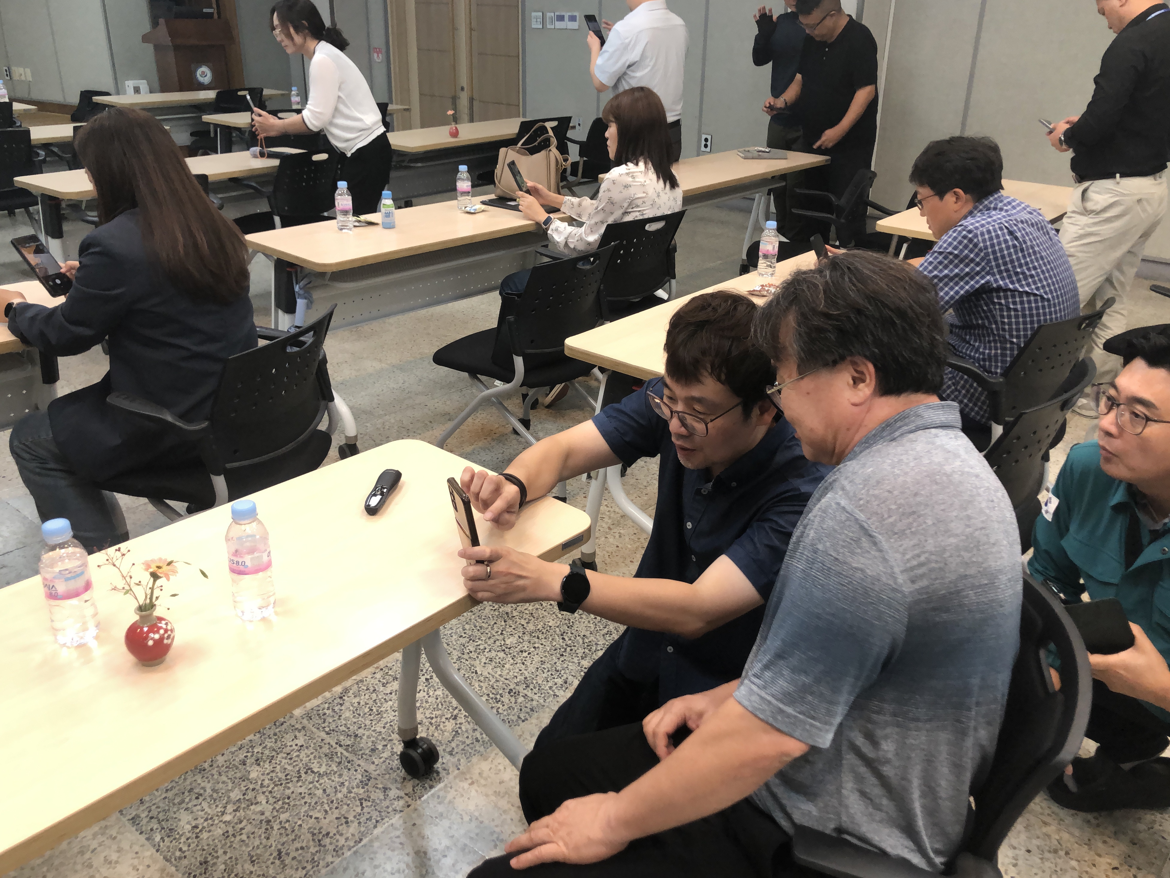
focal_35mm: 29
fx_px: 980
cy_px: 432
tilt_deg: -23.4
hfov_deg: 61.7
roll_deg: +0.3
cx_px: 581
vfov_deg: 48.2
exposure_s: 1/120
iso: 125
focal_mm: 4
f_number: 1.8
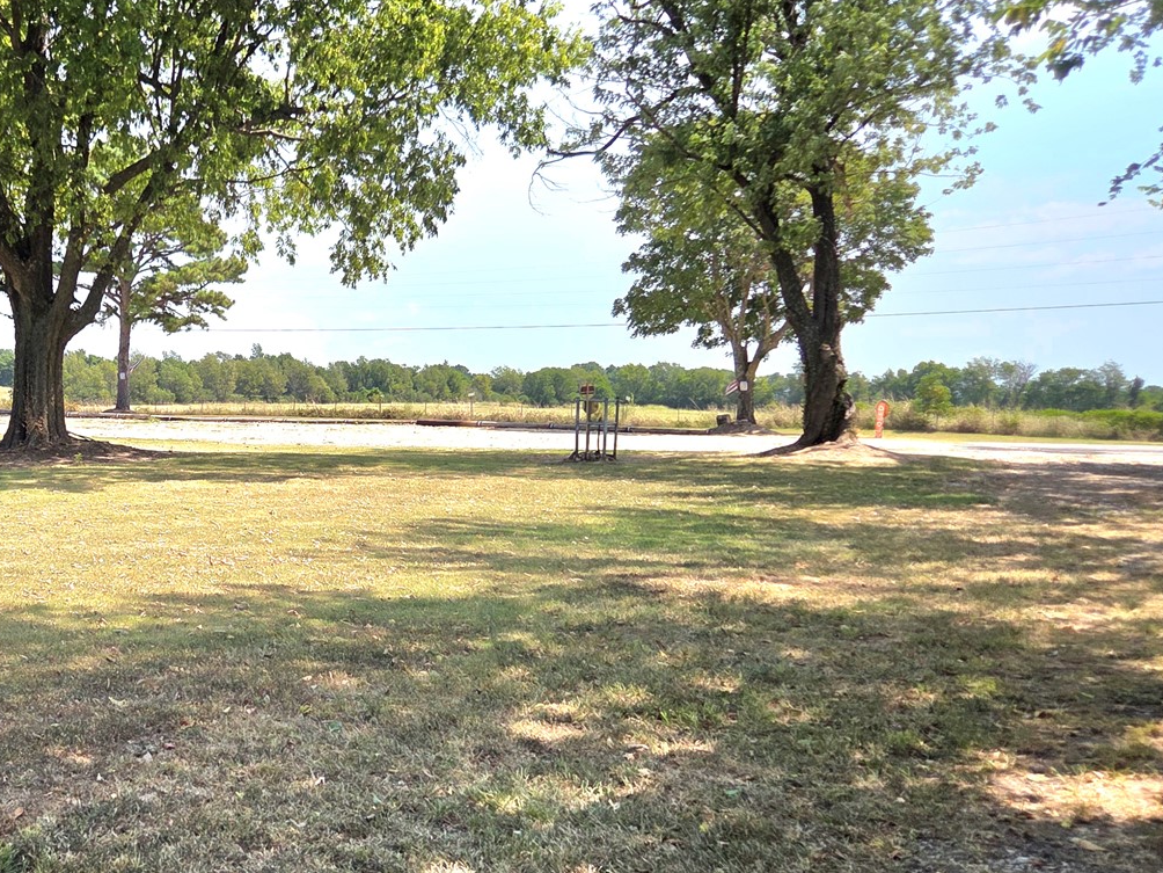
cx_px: 189
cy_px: 503
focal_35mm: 44
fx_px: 1478
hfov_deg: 40.7
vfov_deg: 32.8
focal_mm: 5.4
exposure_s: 1/3333
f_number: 1.8
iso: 80
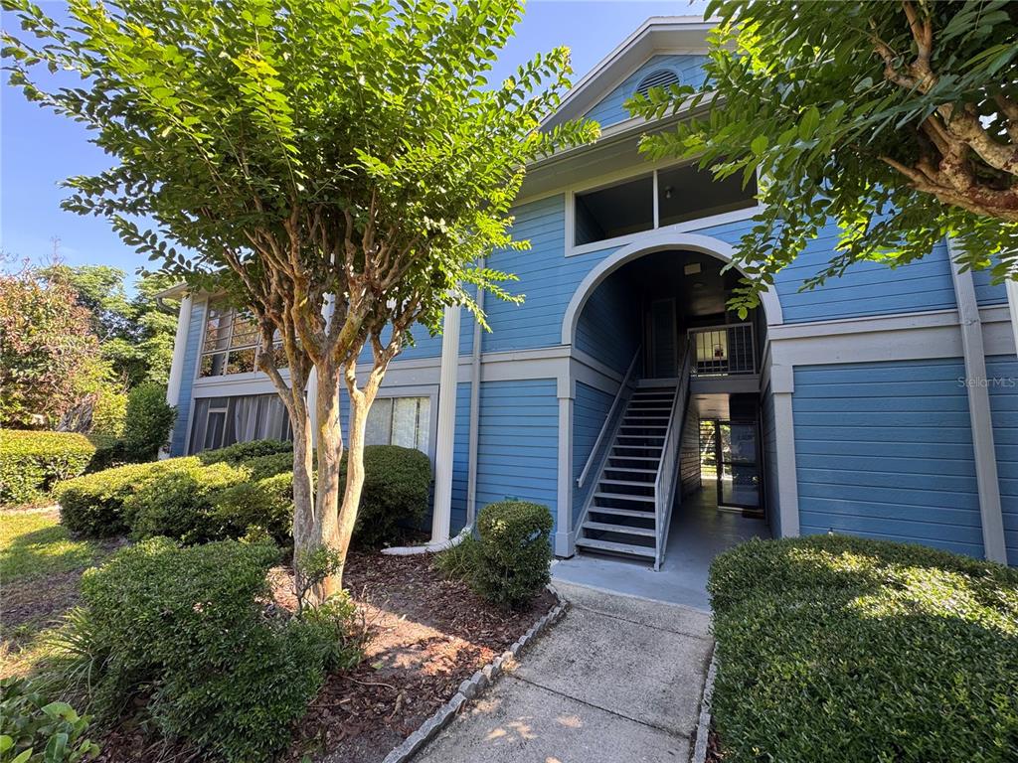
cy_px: 382
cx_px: 509
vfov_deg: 85.7
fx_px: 412
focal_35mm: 14
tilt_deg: +8.4
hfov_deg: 102.1
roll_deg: -2.5
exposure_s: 1/99
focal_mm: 2.22
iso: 40
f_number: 2.2
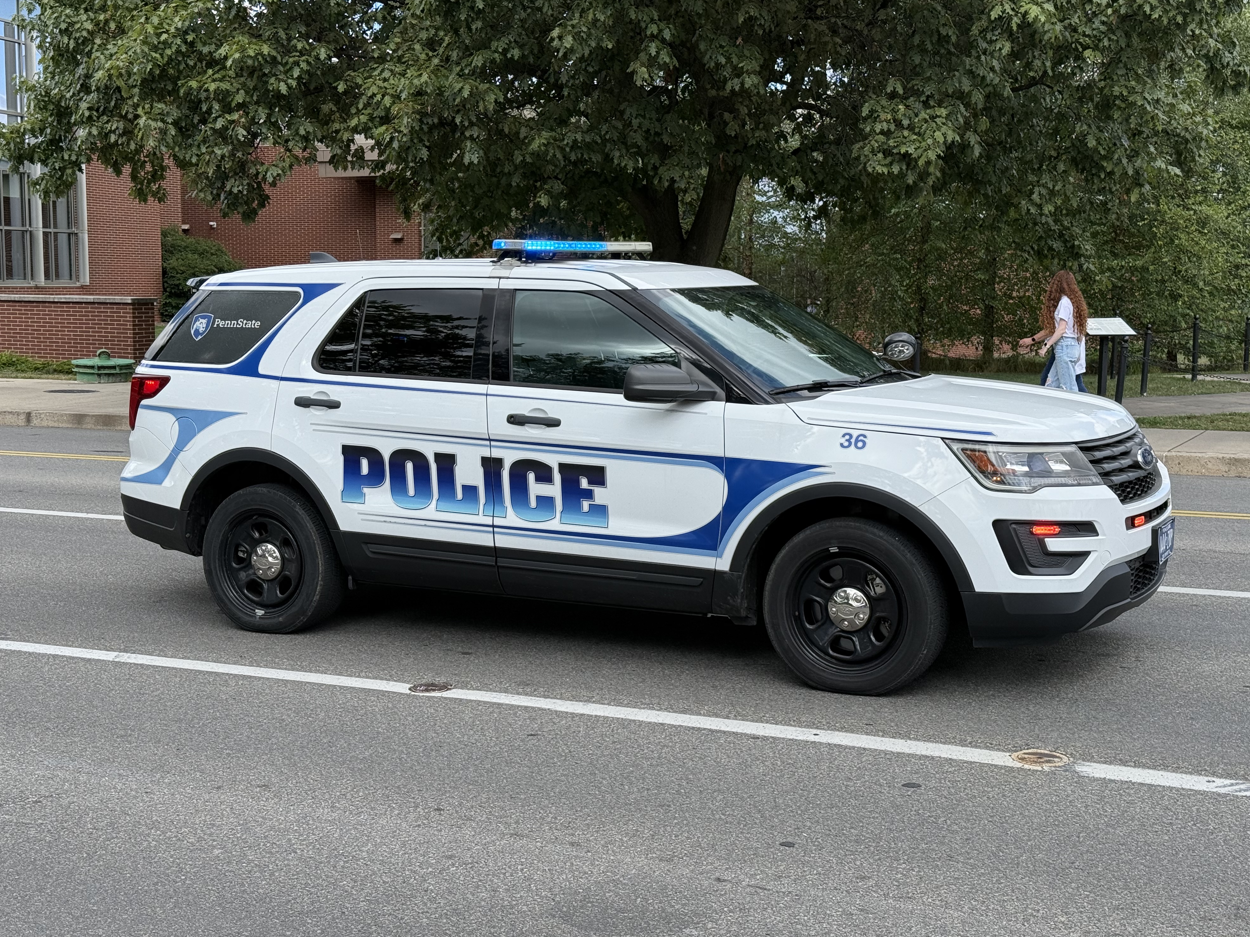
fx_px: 1769
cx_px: 613
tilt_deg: -6.6
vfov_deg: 29.7
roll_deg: -0.4
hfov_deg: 38.9
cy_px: 461
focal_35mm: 49
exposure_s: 1/1575
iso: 64
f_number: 1.78
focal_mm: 6.76
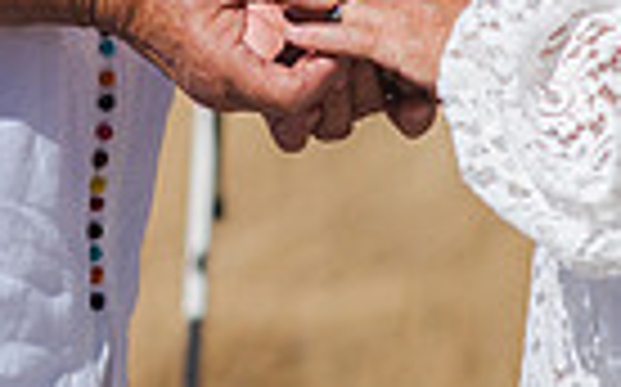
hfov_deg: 7.4
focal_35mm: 283
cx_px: 344
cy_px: -198
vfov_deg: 4.6
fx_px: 4786
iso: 125
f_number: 2.2
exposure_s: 1/5000
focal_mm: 85
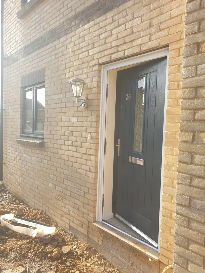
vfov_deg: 67.3
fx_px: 205
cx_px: 102
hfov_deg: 53.1
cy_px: 136
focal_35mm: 26
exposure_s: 1/387
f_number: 2.4
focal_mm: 4.3
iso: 50
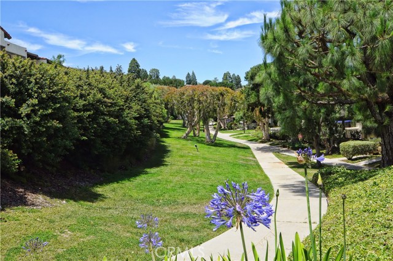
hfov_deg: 53.2
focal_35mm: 36
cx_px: 196
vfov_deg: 36.8
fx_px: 392
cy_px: 130
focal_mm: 24
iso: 320
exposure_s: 1/200
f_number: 14
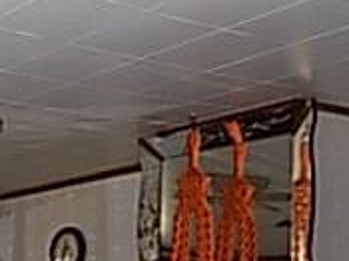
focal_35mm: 84
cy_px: 315
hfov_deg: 19.8
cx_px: -191
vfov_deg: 16.8
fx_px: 846
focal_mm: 4
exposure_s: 1/30
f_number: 3.1
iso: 200
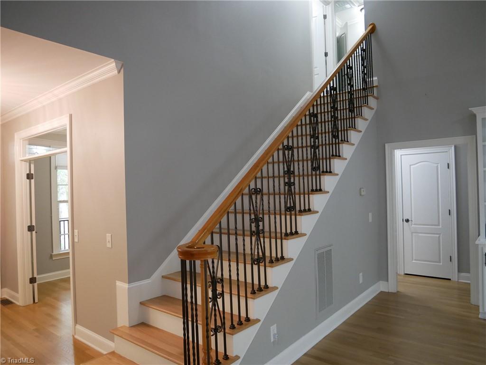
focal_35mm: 24
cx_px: 243
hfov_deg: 71.6
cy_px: 182
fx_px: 337
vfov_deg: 56.8
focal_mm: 12
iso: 1600
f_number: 3.5
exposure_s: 1/60
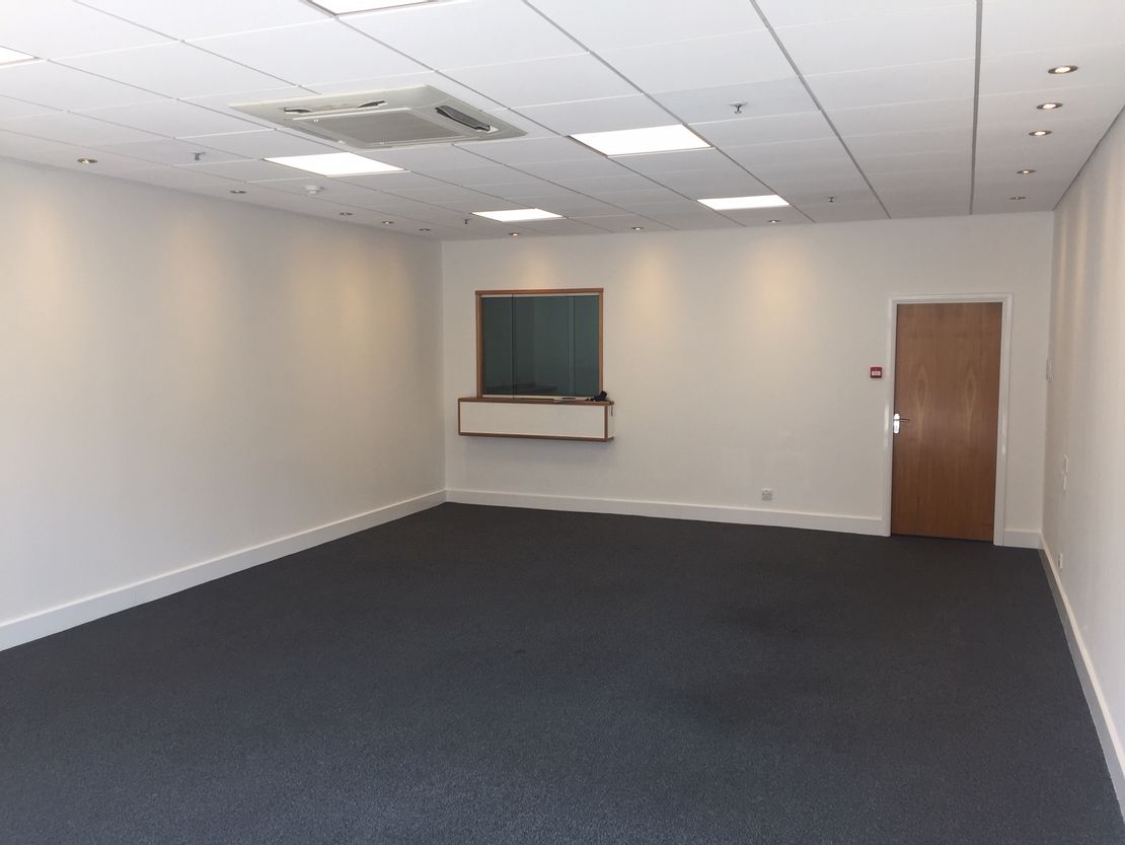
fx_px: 943
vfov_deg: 48.2
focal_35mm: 29
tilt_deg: -4.3
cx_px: 562
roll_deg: -1.4
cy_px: 422
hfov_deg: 61.6
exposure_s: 1/100
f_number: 2.2
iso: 32
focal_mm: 4.15
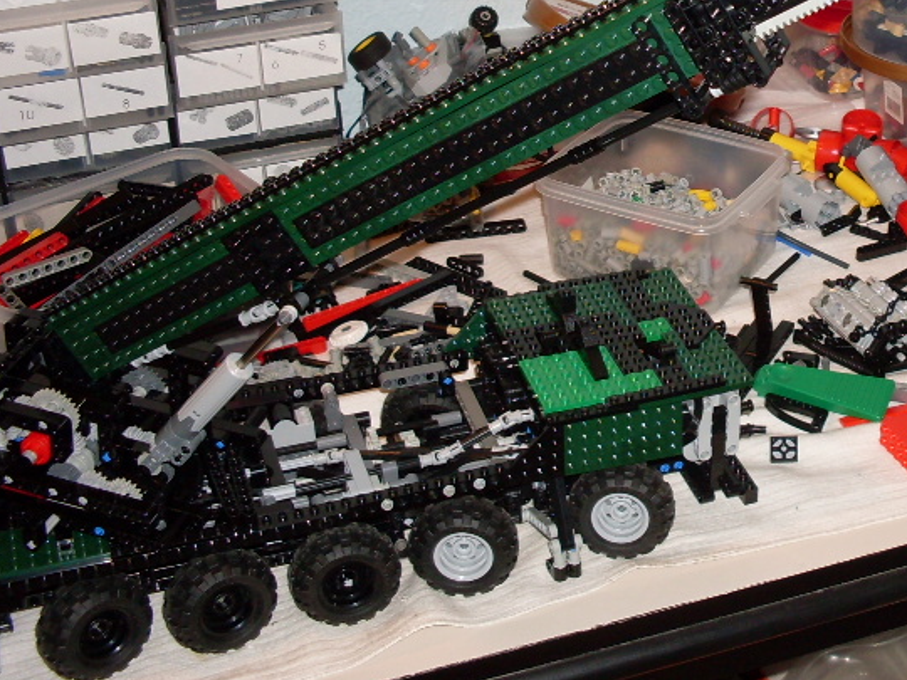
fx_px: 1887
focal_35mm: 72
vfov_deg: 20.3
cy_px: 160
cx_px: 800
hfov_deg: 26.2
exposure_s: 1/45
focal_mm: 6.3
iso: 100
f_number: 2.8
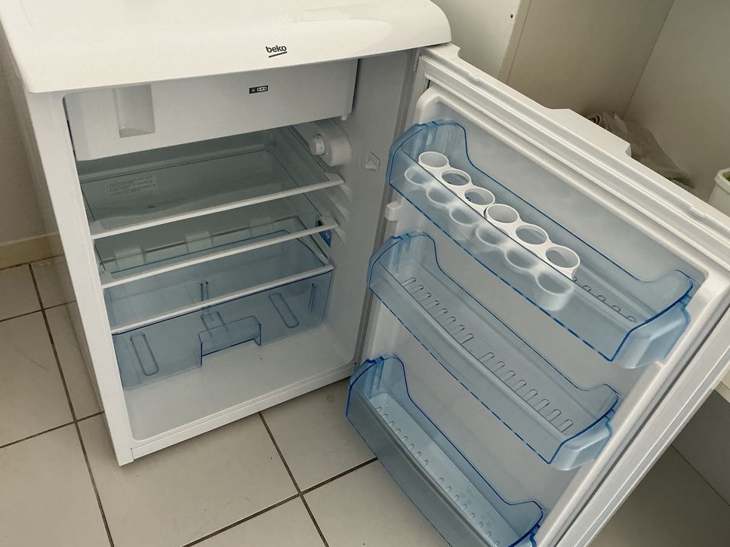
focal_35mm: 30
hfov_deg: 60.0
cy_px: 266
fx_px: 633
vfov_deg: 46.8
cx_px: 362
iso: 100
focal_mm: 3
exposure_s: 1/60
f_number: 1.8
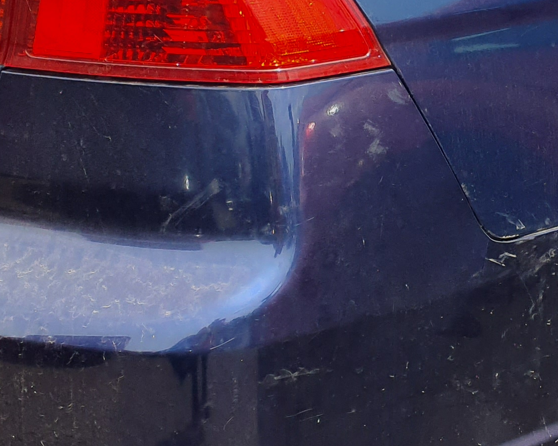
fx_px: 1602
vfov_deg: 15.8
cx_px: 441
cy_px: 121
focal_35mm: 97
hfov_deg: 19.6
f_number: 1.9
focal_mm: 3.58
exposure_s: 1/1172
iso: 40
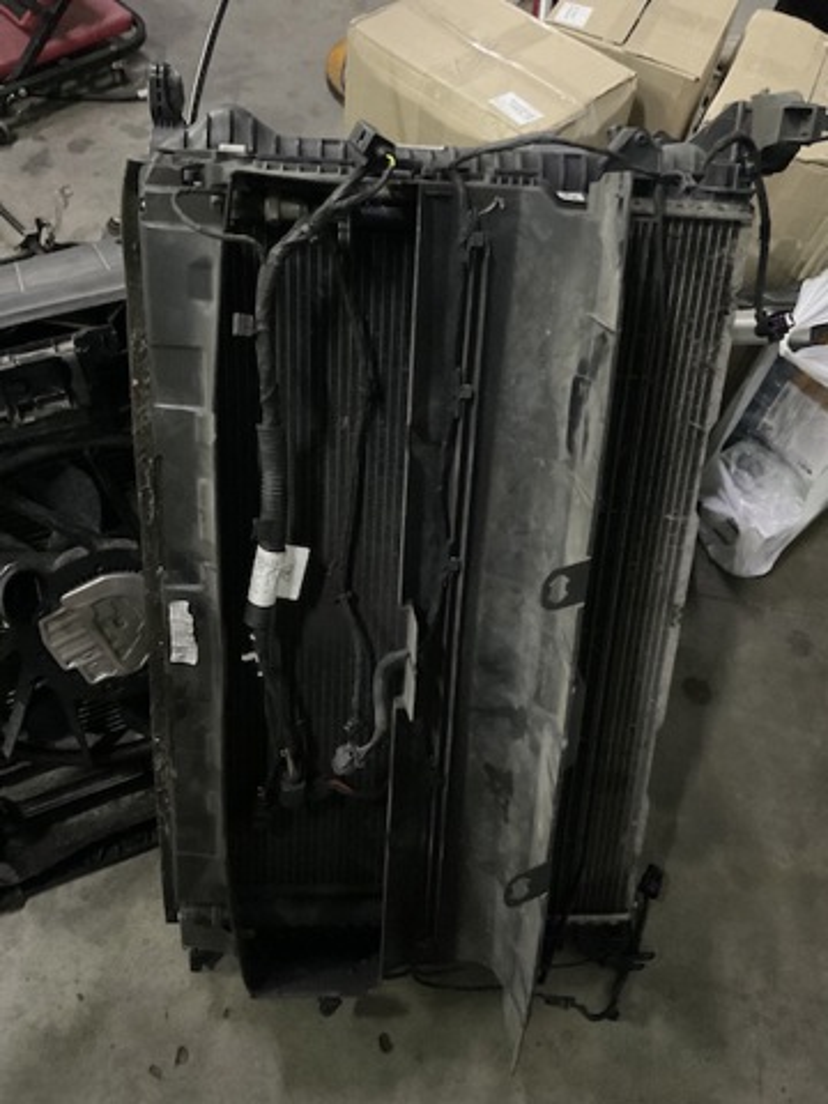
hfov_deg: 48.2
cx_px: 414
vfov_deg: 61.7
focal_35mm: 29
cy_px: 552
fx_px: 925
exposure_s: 1/17
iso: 800
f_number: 1.8
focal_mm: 3
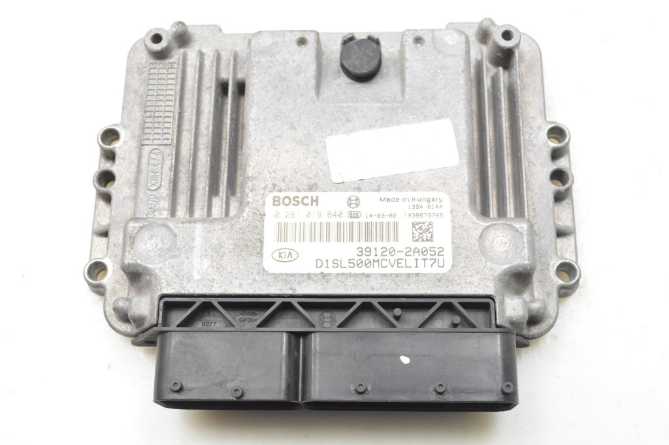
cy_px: 222
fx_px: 892
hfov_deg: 41.1
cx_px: 334
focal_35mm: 48
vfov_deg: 28.1
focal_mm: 32
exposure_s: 1/200
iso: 2500
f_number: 7.1
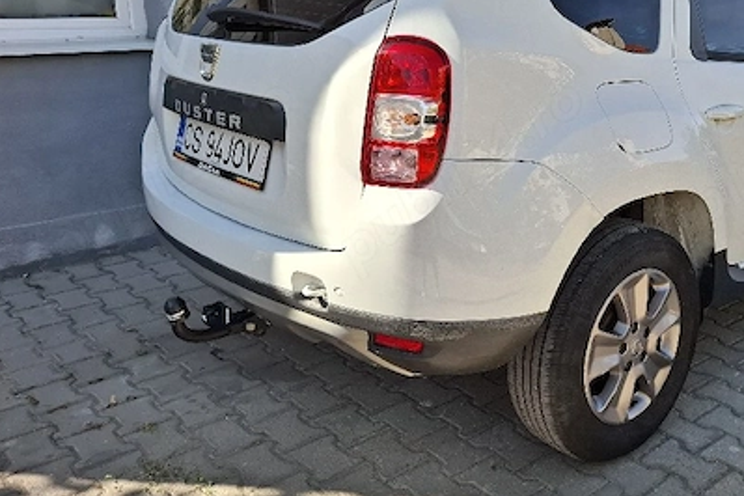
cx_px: 535
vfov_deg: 36.6
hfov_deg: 51.4
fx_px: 744
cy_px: 185
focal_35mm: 36
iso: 50
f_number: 1.8
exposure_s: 1/909
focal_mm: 5.54
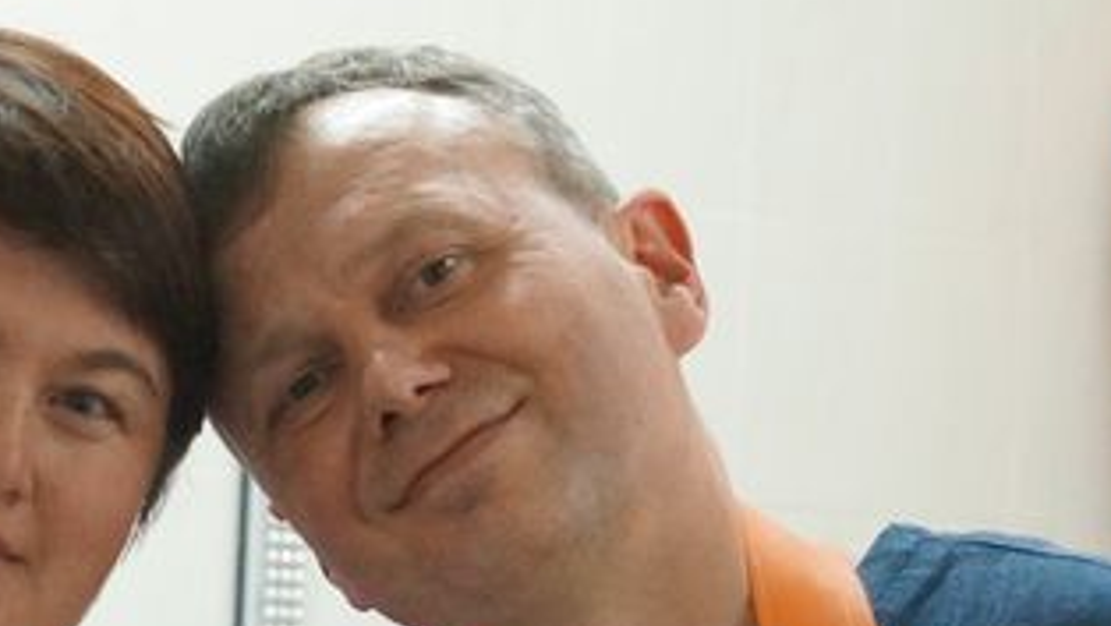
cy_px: 835
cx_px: 258
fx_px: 4642
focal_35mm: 158
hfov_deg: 13.6
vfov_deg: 7.6
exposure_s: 1/60
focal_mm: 35
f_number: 4.5
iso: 3200
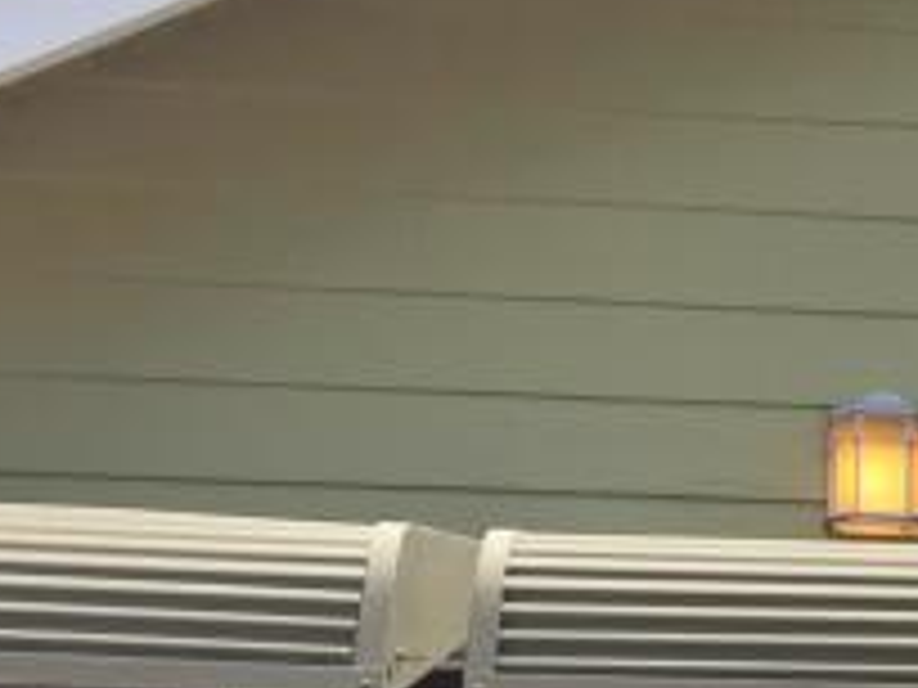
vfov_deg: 12.5
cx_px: 1224
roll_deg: -1.8
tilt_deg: +4.2
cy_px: 917
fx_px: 3023
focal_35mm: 114
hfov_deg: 16.3
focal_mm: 4.15
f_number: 2.2
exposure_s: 1/599
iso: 32
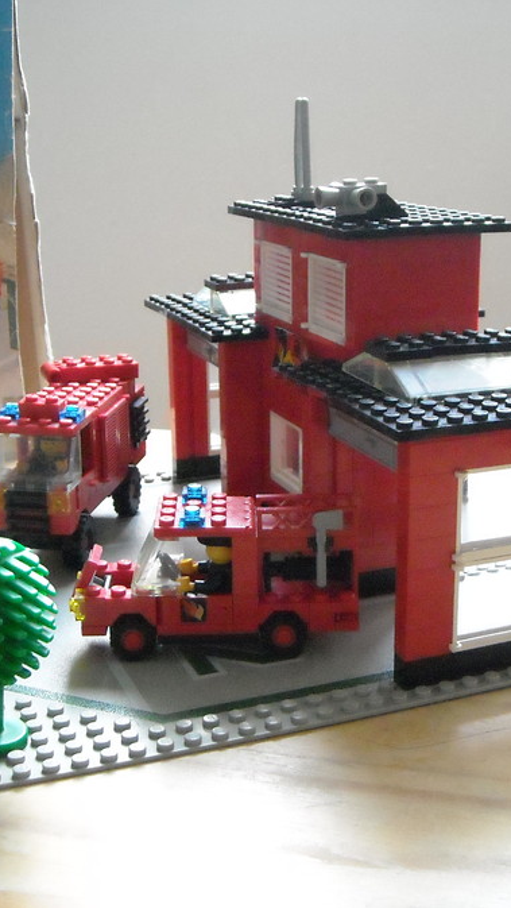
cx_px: 314
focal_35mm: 51
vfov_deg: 40.6
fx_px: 1227
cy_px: 454
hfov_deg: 23.5
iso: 800
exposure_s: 1/71
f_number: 2.8
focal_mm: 5.7
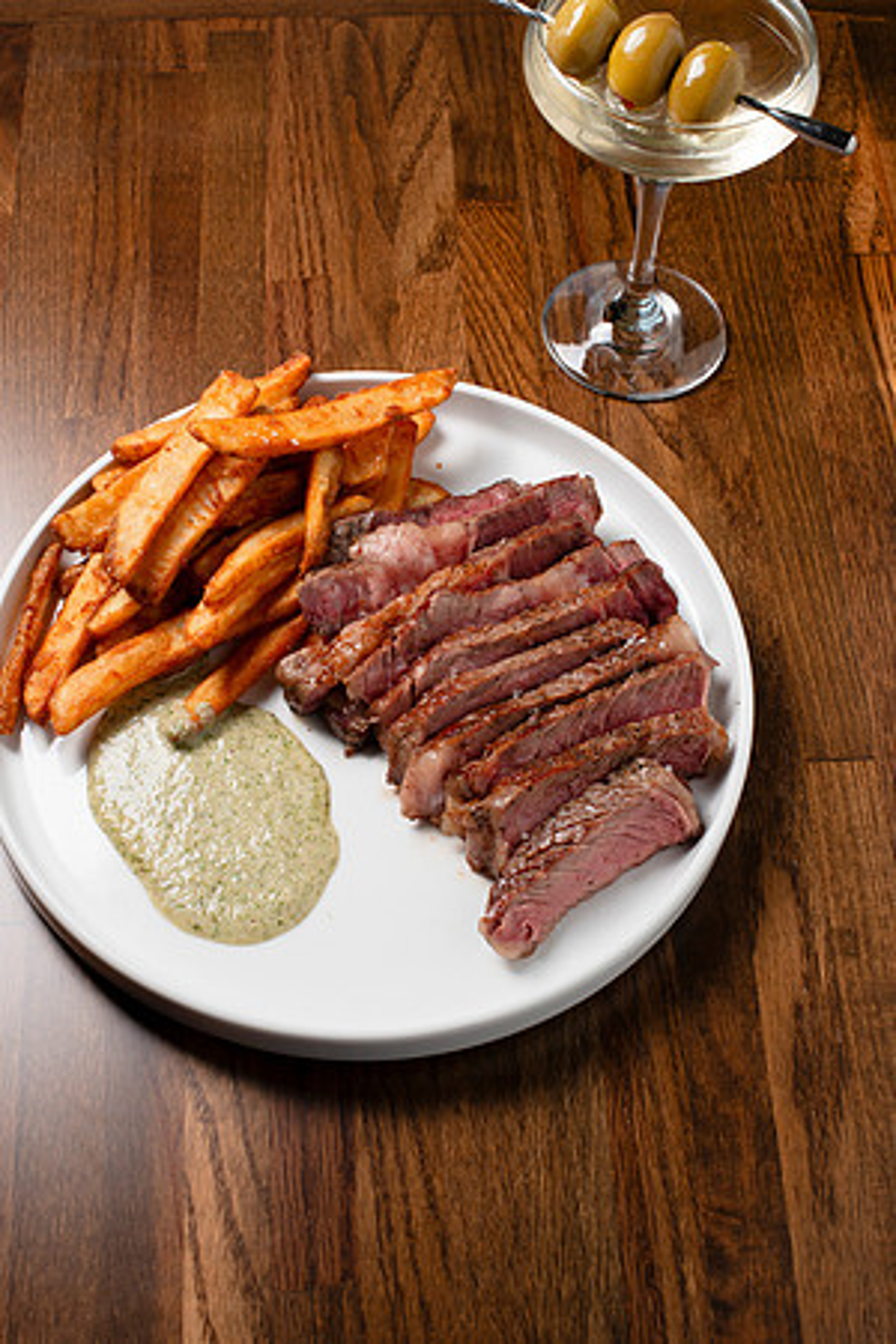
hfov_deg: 27.0
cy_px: 672
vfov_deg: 39.6
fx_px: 1867
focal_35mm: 50
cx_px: 448
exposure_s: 1/250
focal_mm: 50
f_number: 9
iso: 320
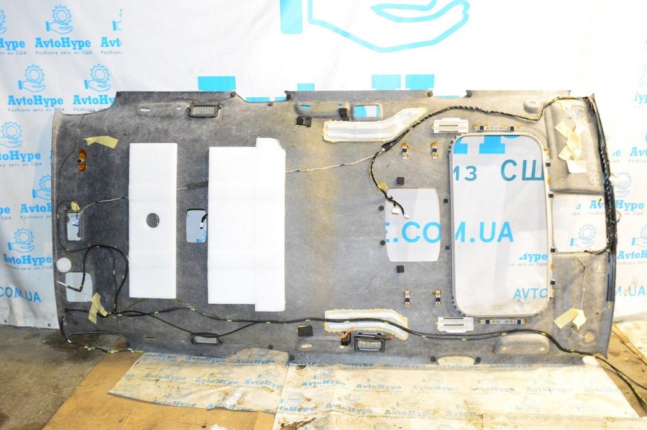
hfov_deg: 62.0
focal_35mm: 30
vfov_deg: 43.5
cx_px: 324
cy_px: 215
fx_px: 539
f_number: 8
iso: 6400
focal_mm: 20
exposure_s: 1/40
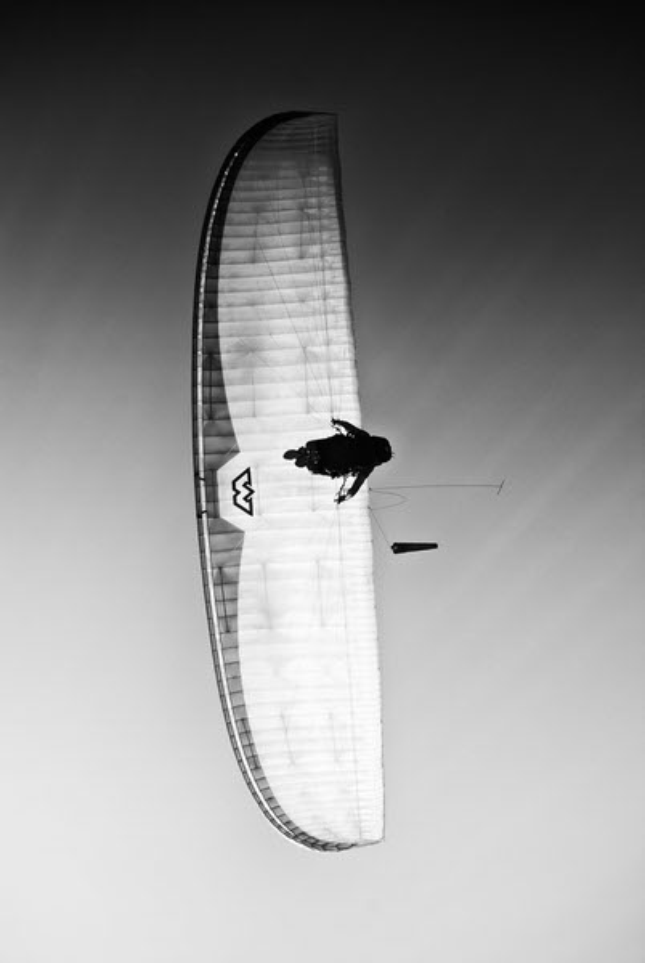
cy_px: 482
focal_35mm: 82
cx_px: 322
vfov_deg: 24.6
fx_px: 2209
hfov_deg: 16.6
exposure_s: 1/400
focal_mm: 55
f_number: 10
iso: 100
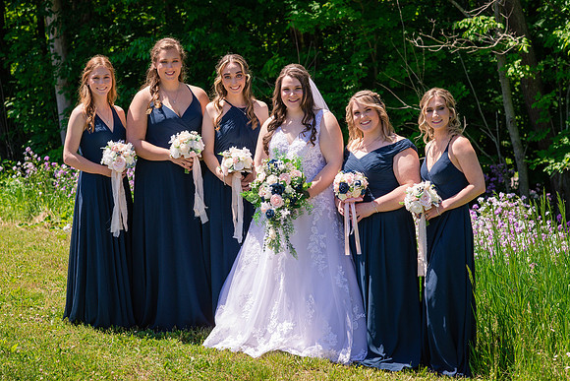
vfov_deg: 16.1
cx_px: 285
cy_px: 190
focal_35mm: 85
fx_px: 1346
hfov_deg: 23.9
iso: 200
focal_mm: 85
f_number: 5
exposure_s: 1/800
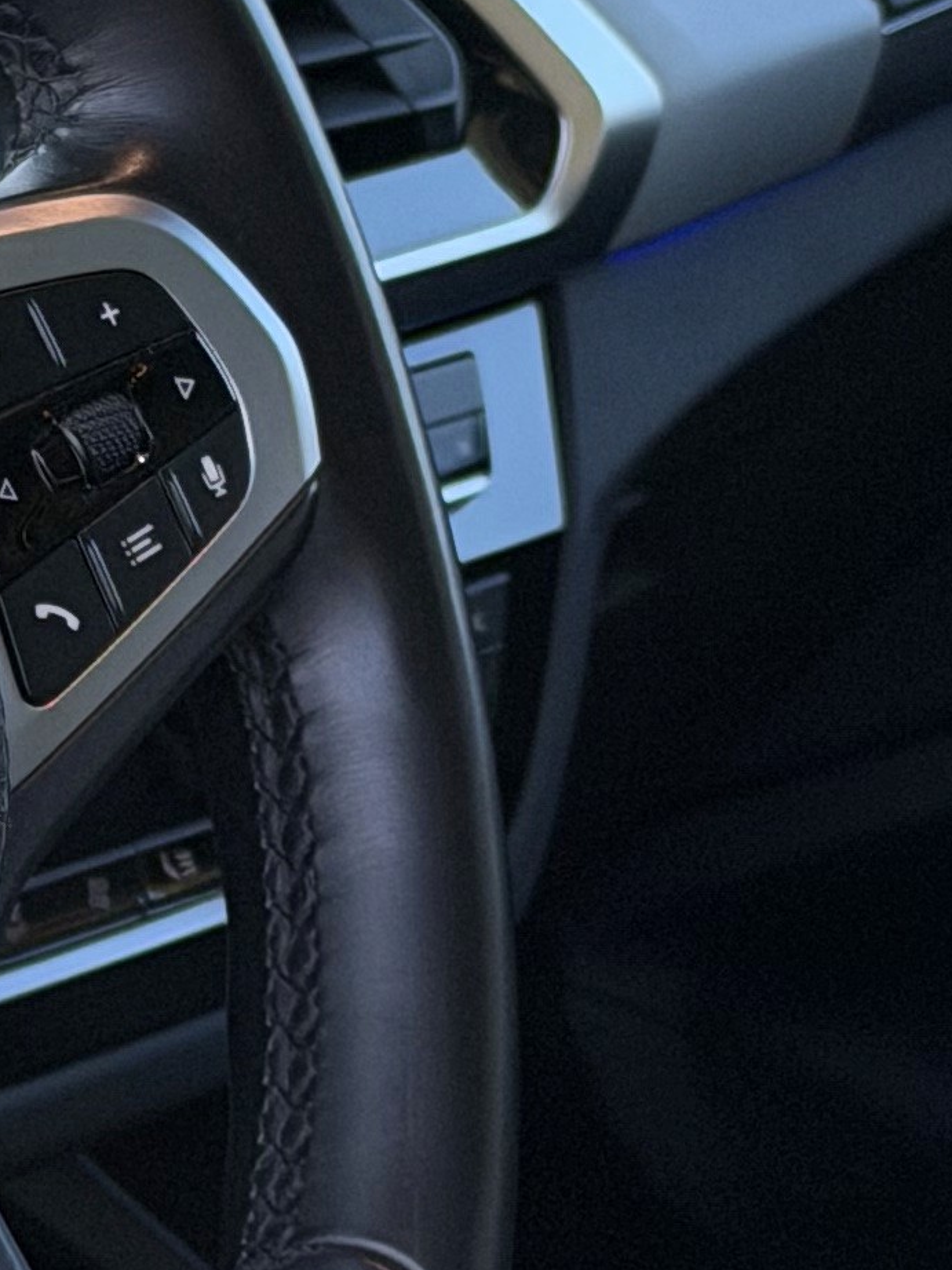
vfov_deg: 9.4
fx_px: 7704
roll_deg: +1.0
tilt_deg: -9.1
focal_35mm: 210
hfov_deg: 7.0
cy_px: 216
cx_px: -462
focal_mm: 6.76
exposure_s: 1/248
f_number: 1.78
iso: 64
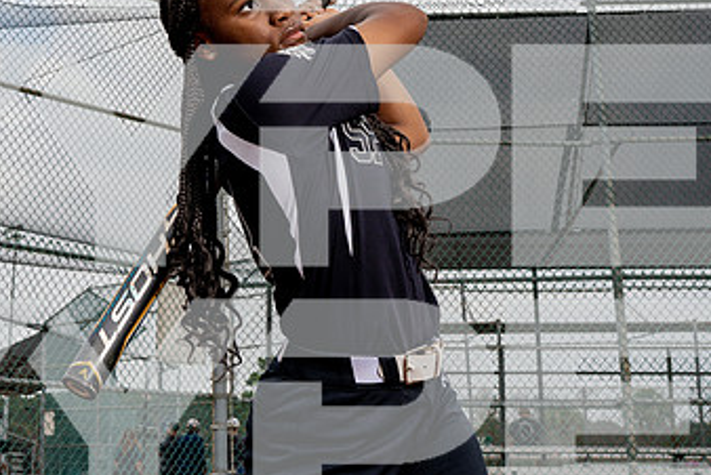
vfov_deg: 22.6
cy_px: 157
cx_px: 219
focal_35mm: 60
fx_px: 1186
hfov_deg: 33.0
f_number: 8
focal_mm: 35
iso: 125
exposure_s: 1/250
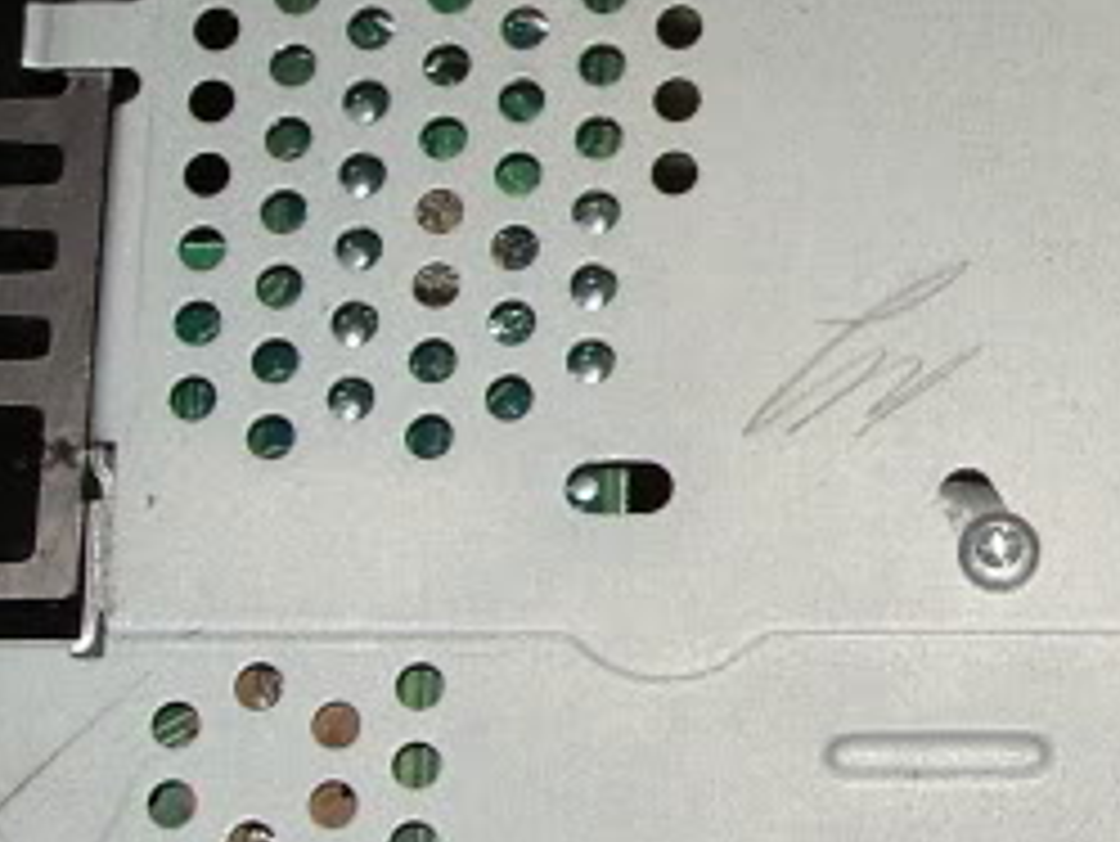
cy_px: 167
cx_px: 1390
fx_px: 5050
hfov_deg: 12.3
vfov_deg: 9.5
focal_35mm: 156
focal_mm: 7.8
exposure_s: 1/40
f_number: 2.8
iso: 80
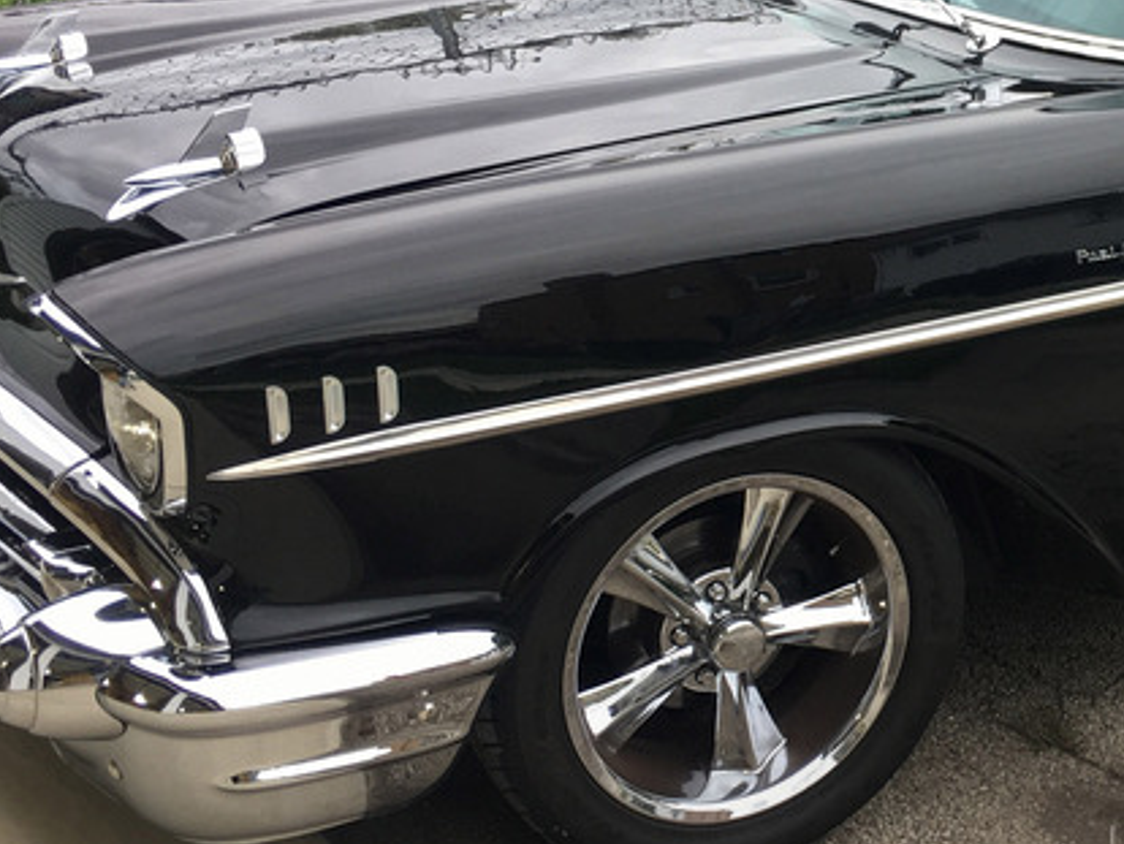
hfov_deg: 26.5
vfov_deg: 21.0
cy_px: 404
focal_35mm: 70
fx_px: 2274
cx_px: 1075
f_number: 2.2
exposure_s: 1/40
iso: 25
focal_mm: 4.15
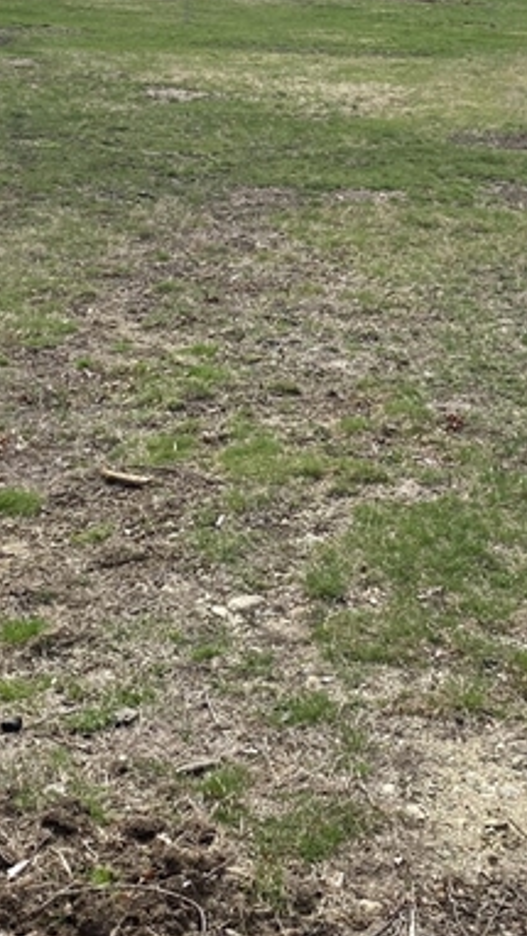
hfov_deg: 21.1
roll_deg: -1.8
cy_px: 238
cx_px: 228
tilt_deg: -12.1
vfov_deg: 35.8
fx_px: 1415
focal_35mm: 57
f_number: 1.8
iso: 32
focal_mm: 4.25
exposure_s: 1/3497
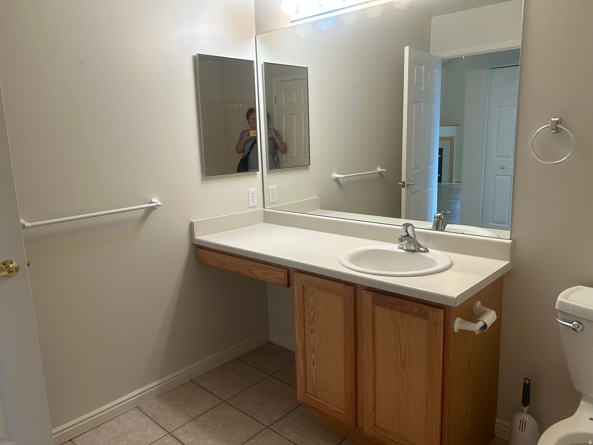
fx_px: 445
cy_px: 222
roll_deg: +1.5
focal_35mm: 26
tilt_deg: -10.4
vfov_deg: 53.1
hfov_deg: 67.3
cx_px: 296
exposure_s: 1/120
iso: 125
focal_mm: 5.7
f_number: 1.5
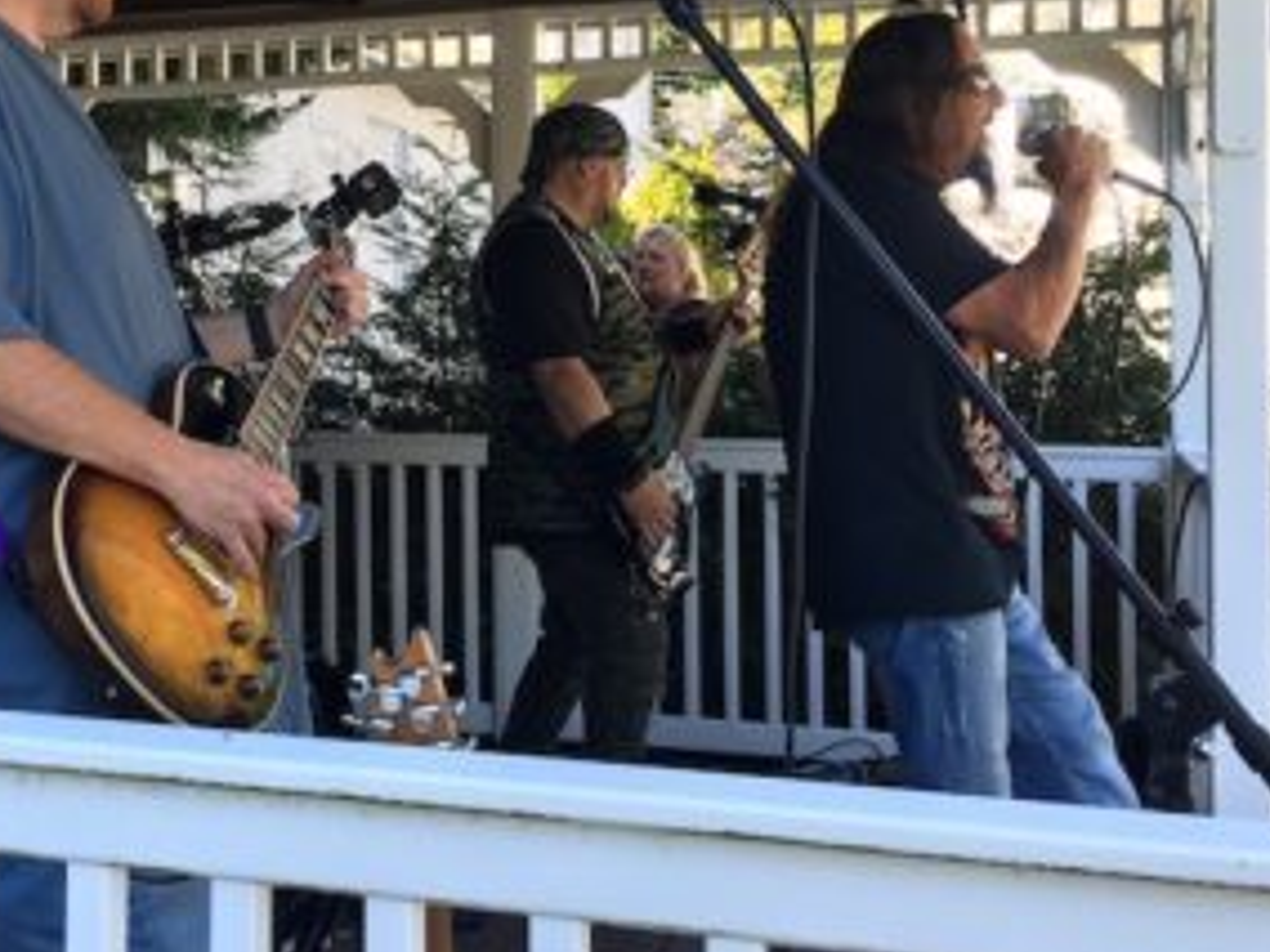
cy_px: 324
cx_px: 340
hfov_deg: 36.7
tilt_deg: +1.0
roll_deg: +0.7
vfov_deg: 28.4
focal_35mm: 51
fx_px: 1871
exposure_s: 1/159
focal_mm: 4.15
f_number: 2.2
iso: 25
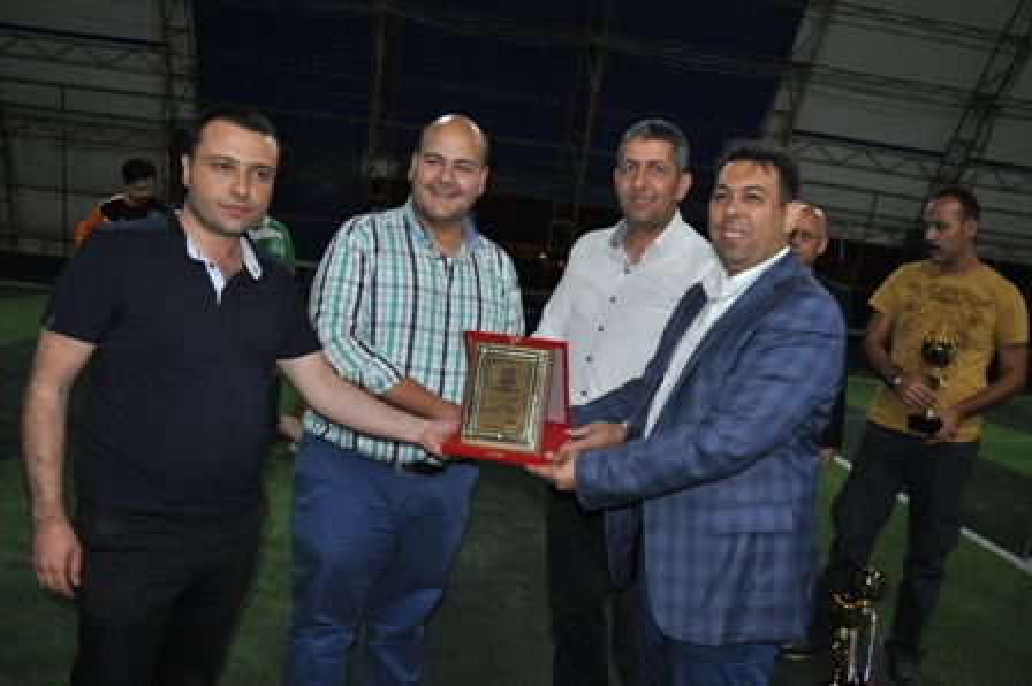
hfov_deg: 62.0
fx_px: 859
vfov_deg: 43.5
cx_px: 516
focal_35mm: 30
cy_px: 343
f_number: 3.5
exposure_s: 1/60
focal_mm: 20
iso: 800
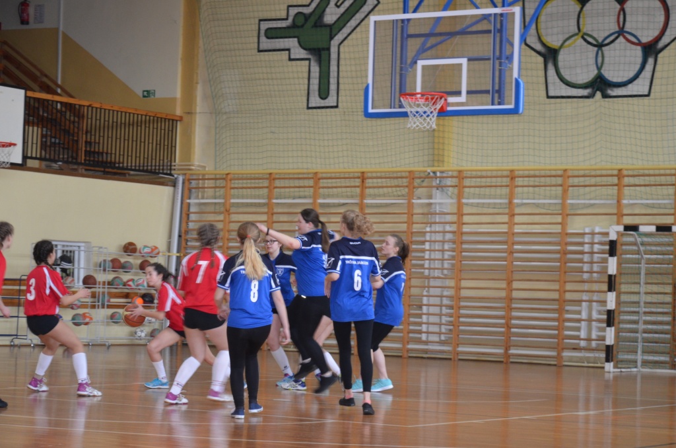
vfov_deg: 13.8
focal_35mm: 99
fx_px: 1855
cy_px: 224
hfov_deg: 20.7
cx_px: 338
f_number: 5.3
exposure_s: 1/60
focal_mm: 66
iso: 1250
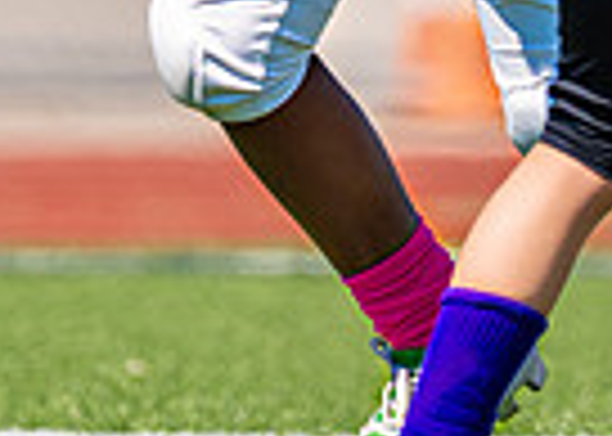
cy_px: -541
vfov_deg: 1.0
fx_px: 25329
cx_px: 349
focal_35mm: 1458
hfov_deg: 1.4
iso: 100
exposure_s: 1/2000
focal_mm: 200
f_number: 2.8
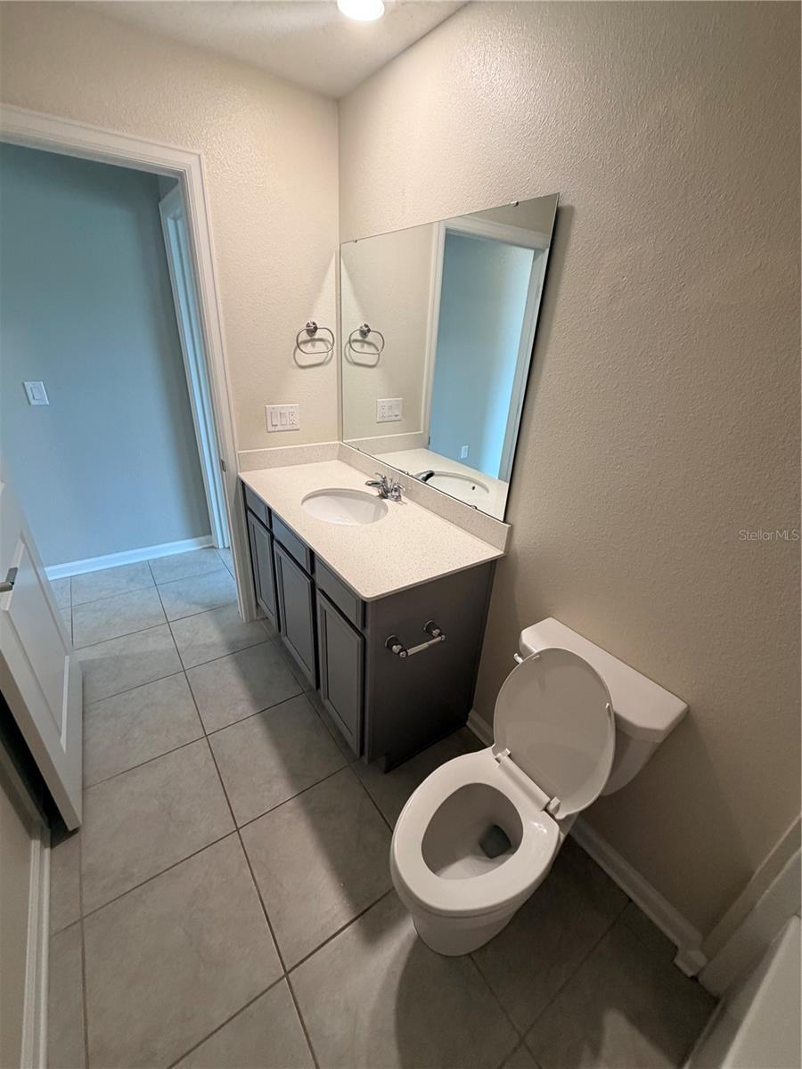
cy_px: 534
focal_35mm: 14
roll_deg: -3.8
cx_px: 401
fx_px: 432
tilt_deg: -26.0
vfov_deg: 102.1
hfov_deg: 85.7
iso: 200
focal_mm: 2.22
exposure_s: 1/60
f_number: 2.2
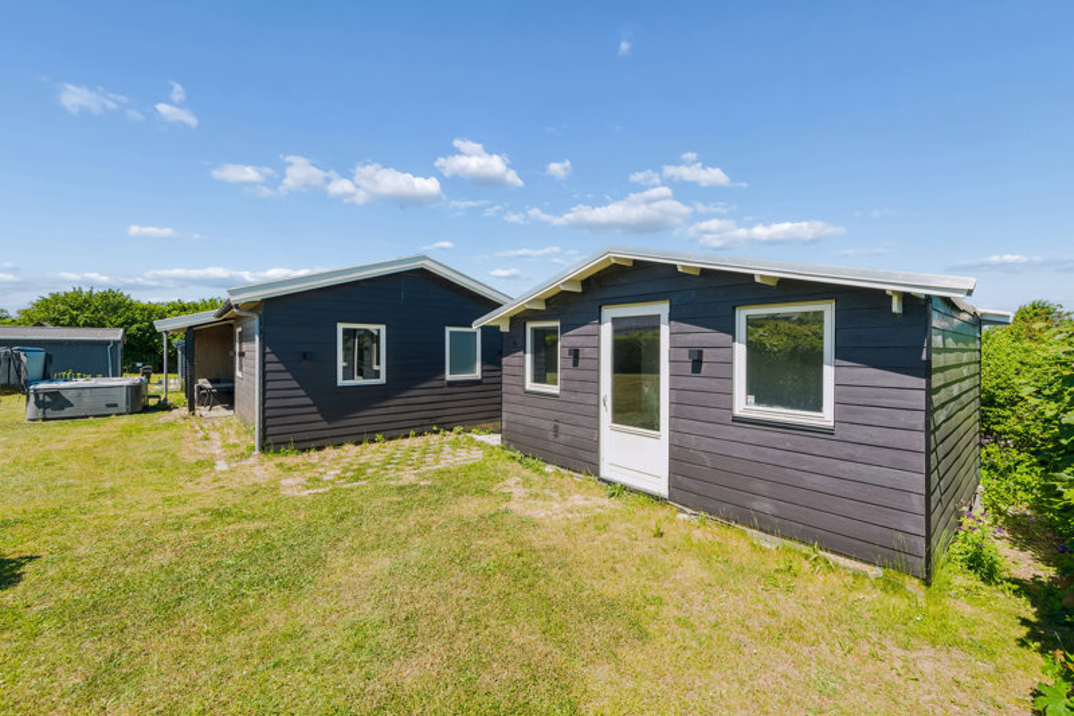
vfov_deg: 81.2
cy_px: 358
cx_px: 537
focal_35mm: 14
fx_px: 418
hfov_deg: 104.3
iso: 200
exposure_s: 1/100
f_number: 10
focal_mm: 14
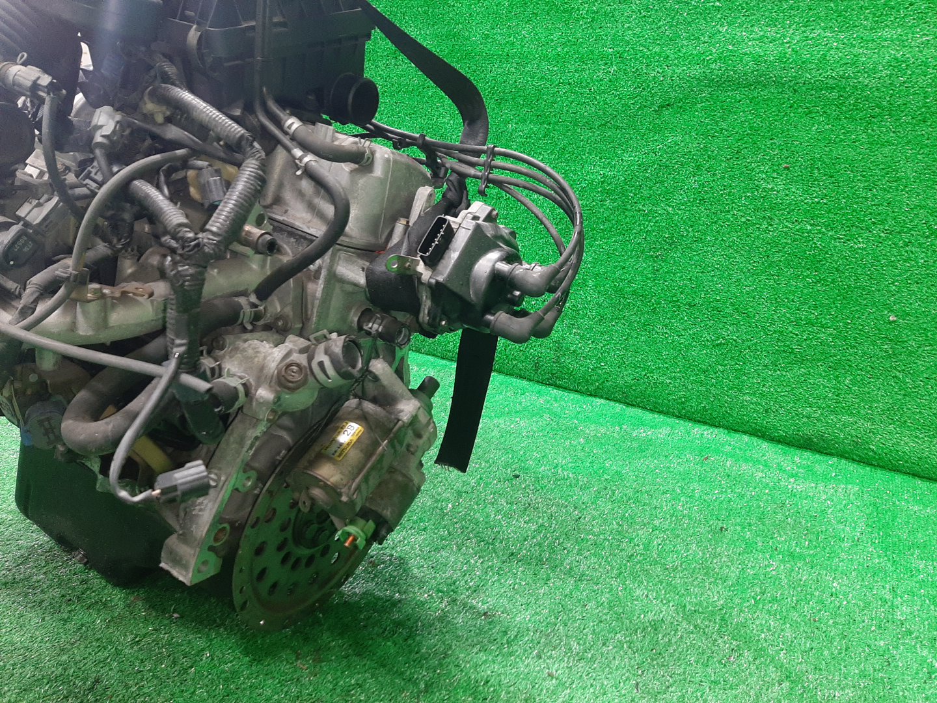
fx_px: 704
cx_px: 468
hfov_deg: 67.3
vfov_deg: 53.1
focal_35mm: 26
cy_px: 352
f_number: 1.7
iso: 167
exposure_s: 1/33
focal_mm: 3.93
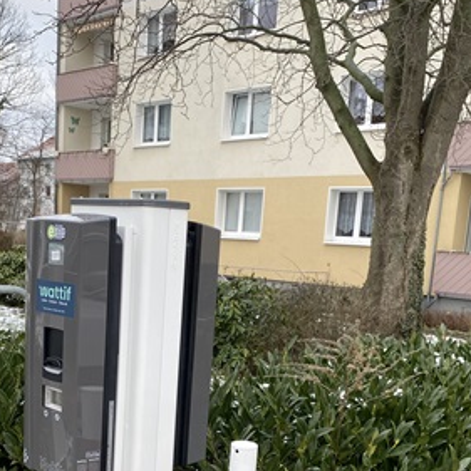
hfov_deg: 34.4
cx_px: 159
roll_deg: -2.5
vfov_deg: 33.4
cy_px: 397
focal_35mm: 49
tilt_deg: -12.2
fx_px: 754
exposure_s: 1/363
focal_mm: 4.25
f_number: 1.8
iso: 32
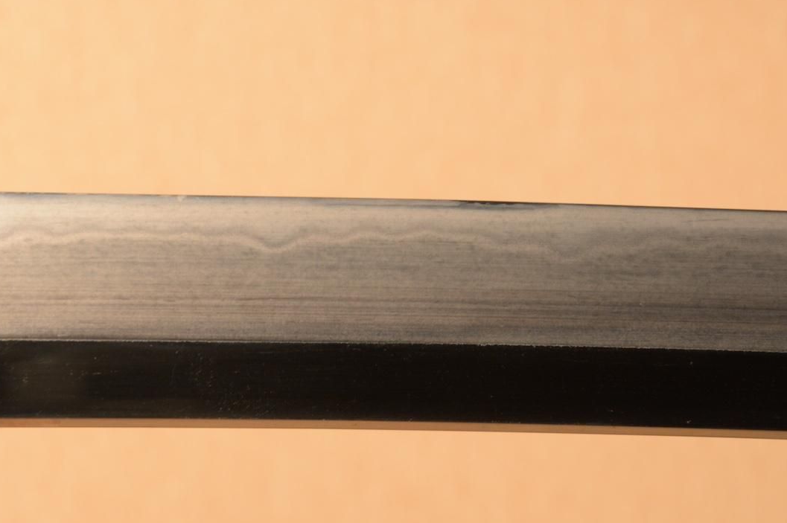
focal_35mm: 159
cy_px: 234
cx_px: 321
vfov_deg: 8.6
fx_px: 3473
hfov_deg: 12.9
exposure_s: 1/2
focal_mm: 80
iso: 400
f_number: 11
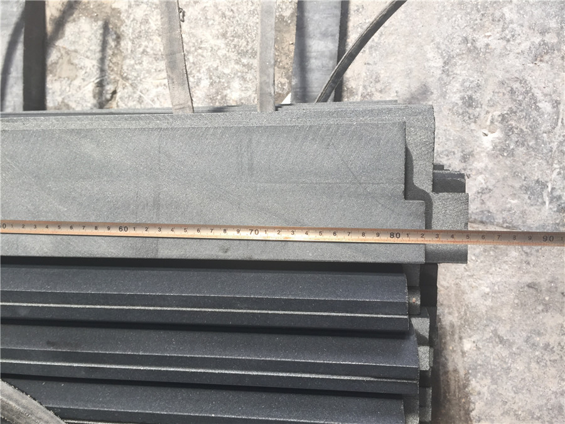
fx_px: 473
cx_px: 282
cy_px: 212
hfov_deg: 61.7
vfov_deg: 48.2
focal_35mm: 29
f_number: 2.2
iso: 40
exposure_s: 1/100
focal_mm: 4.15
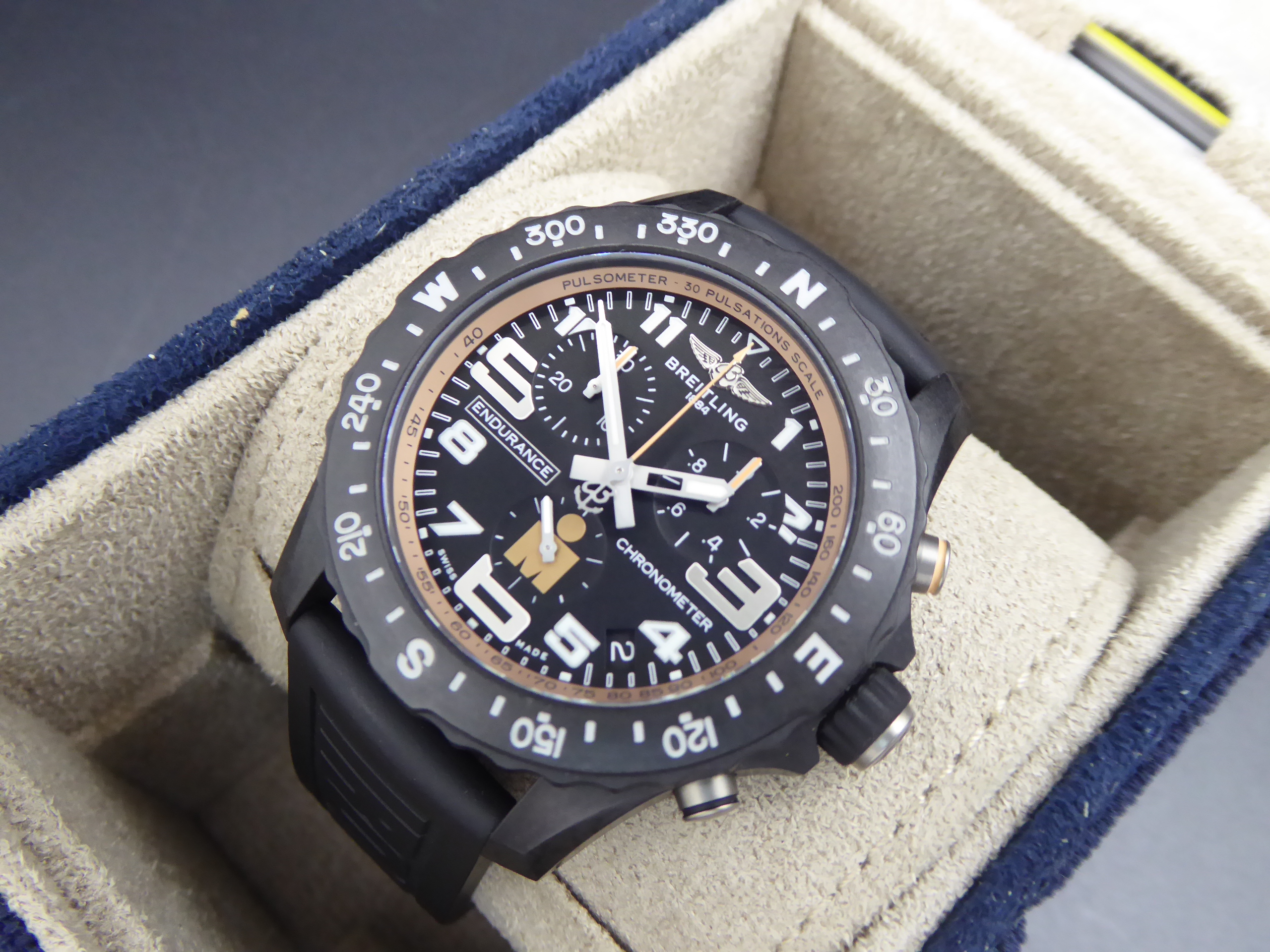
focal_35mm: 32
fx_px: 1174
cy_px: 476
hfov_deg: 56.8
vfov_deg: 44.2
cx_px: 635
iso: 320
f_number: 3.5
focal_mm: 5.4
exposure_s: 1/60
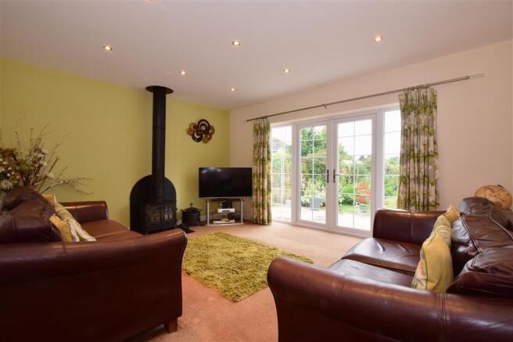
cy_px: 171
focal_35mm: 15
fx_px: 214
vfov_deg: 77.3
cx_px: 256
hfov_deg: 100.4
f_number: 20
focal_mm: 10
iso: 400
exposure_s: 1/3
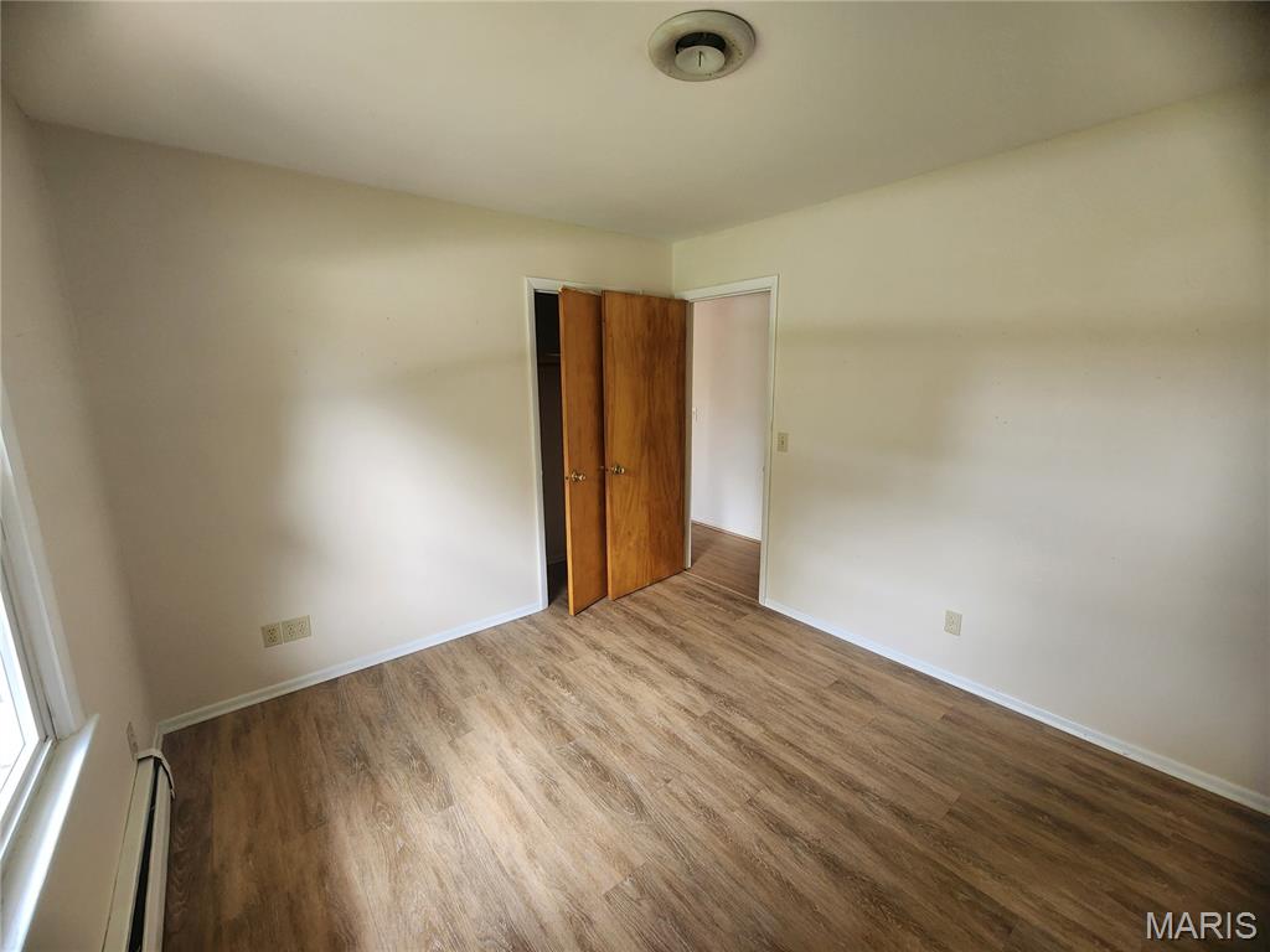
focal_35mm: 13
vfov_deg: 89.9
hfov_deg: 106.2
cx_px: 635
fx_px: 477
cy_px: 476
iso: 200
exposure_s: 1/60
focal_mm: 2.2
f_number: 2.2
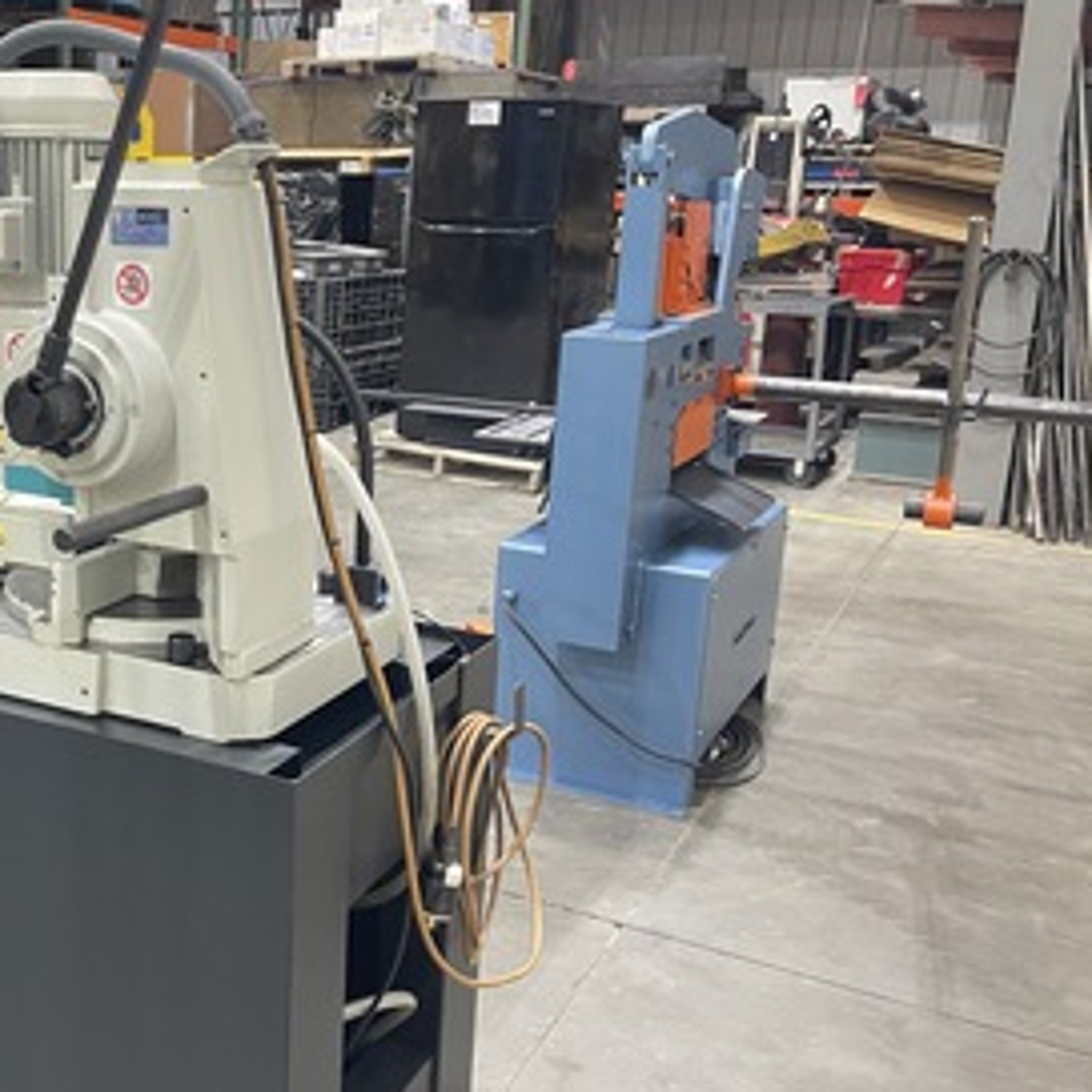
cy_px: 554
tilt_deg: -13.7
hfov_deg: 40.3
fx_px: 1392
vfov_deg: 42.8
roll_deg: -0.5
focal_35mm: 39
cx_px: 157
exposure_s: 1/40
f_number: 1.6
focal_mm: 5.1
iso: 500
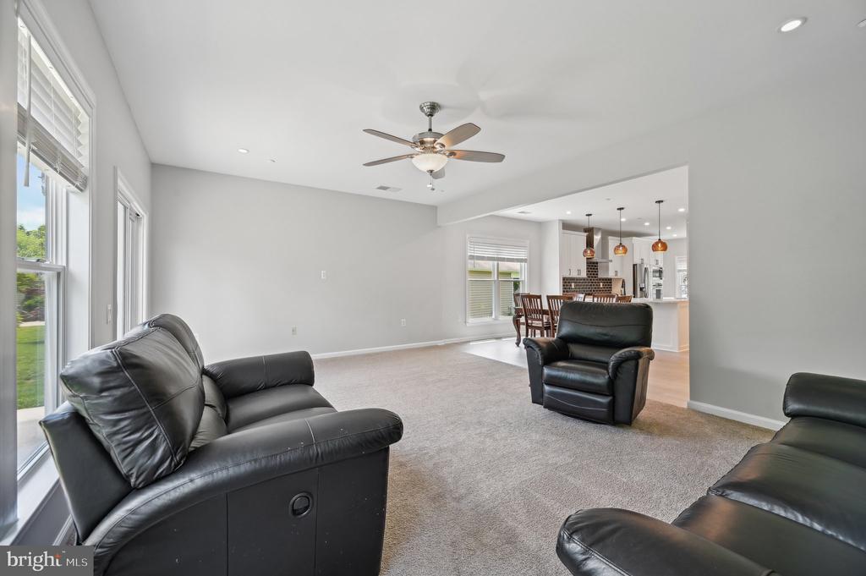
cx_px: 433
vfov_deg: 81.1
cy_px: 288
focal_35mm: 14
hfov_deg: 104.3
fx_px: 336
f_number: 8
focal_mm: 14
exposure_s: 1/13
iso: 400
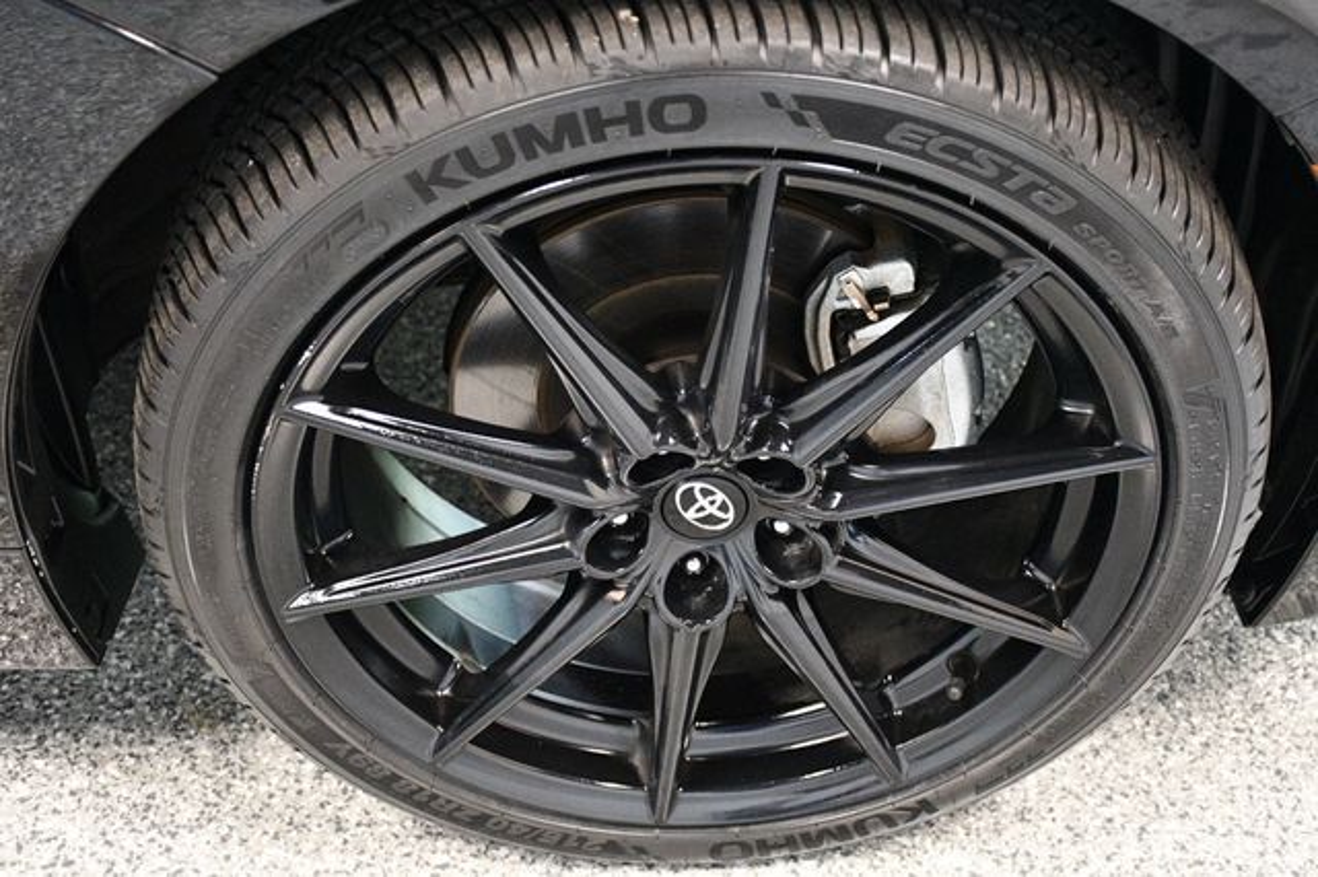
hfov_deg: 35.1
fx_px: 2086
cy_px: 438
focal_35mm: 57
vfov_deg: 23.8
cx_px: 659
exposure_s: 1/60
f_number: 4.2
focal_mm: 38
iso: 6400
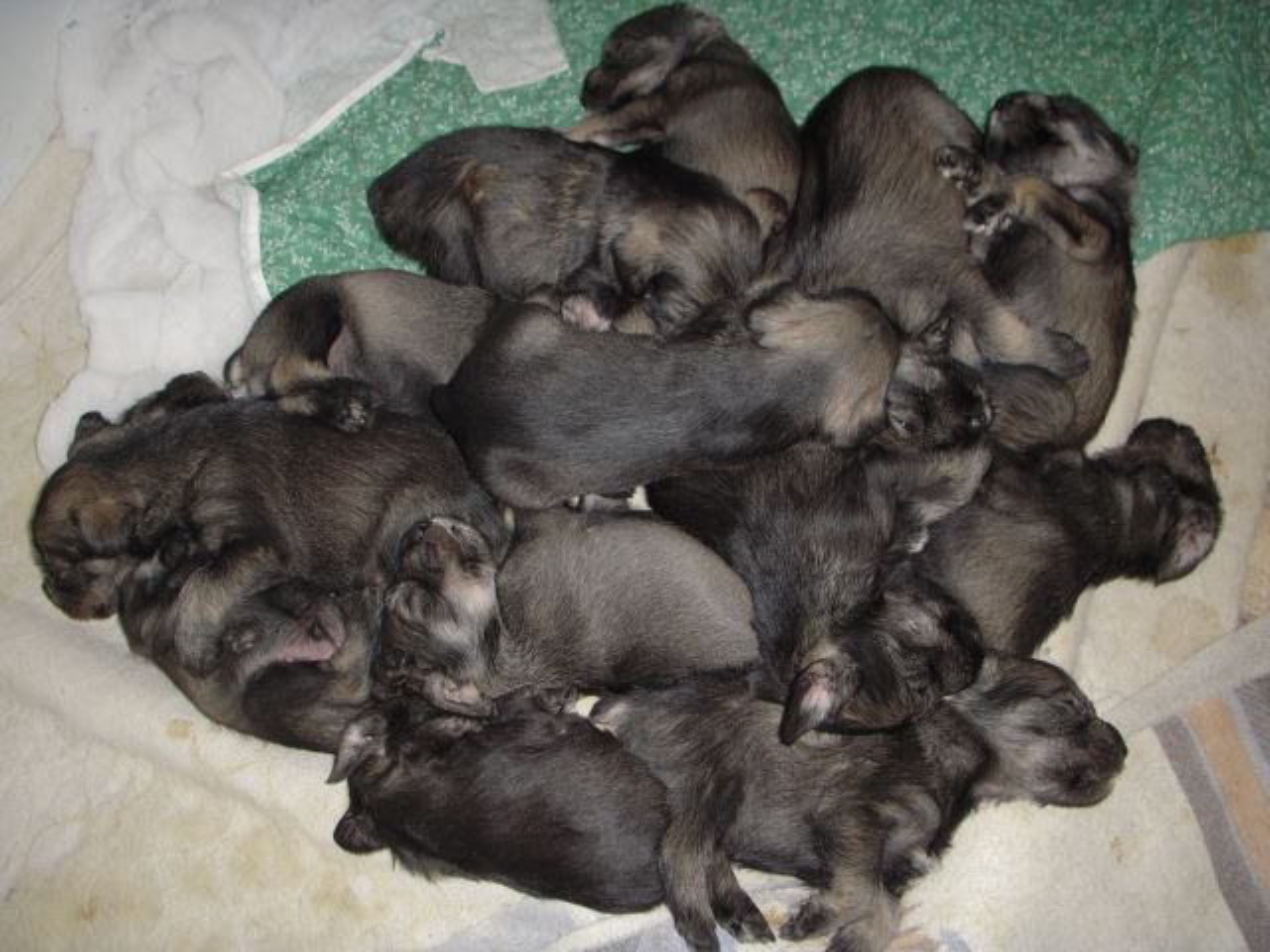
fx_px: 1394
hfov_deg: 49.0
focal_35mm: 38
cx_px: 635
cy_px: 476
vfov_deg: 37.7
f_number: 3.3
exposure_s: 1/30
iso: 100
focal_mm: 6.3
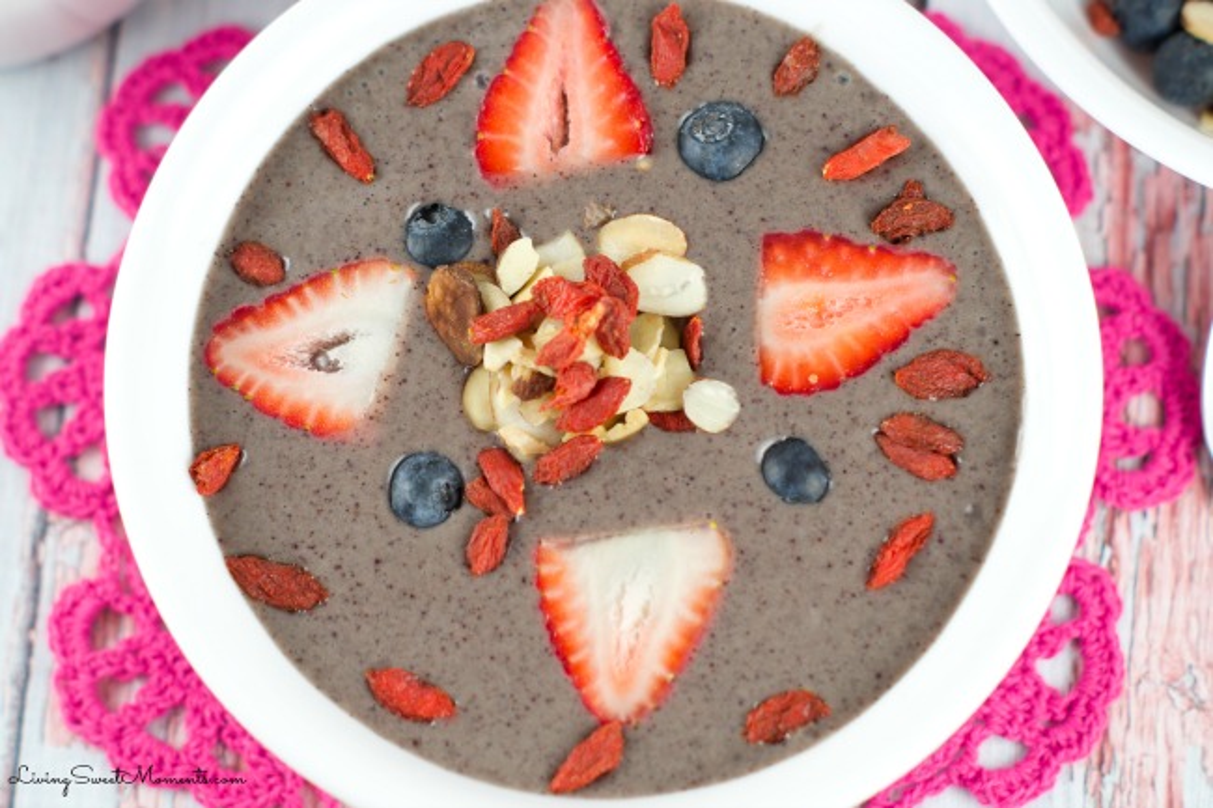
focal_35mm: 75
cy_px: 404
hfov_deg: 27.0
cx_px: 606
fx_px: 2526
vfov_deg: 18.2
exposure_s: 1/50
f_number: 2.8
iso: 100
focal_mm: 50
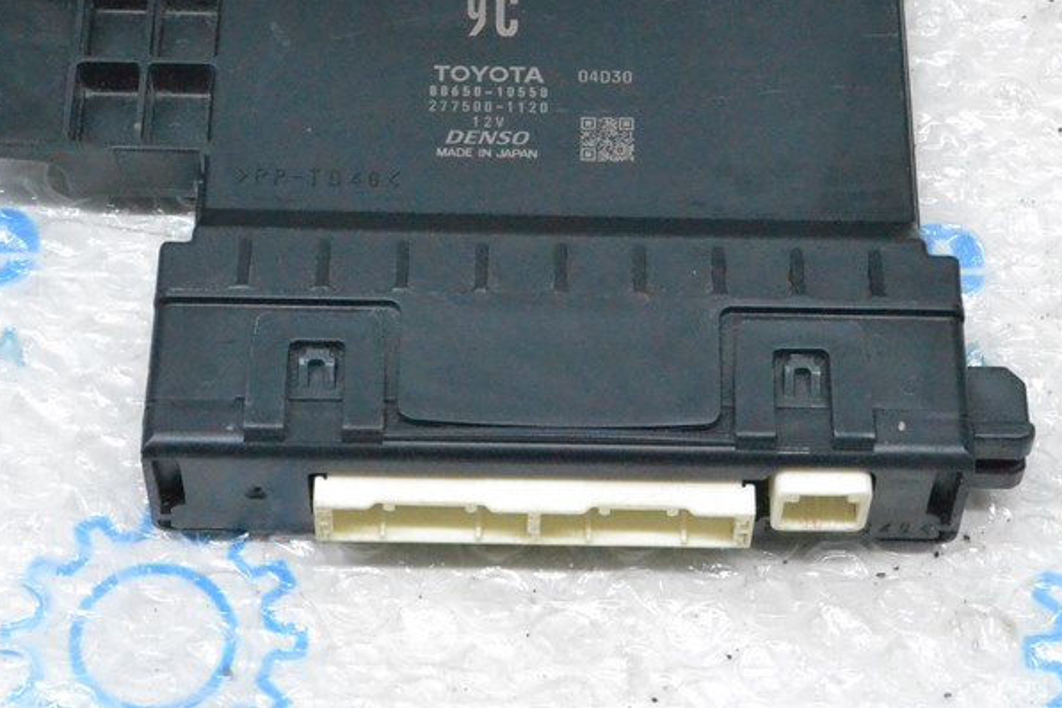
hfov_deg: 19.8
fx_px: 3038
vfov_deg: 13.2
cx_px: 559
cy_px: 120
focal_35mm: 103
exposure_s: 1/100
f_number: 13
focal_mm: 40
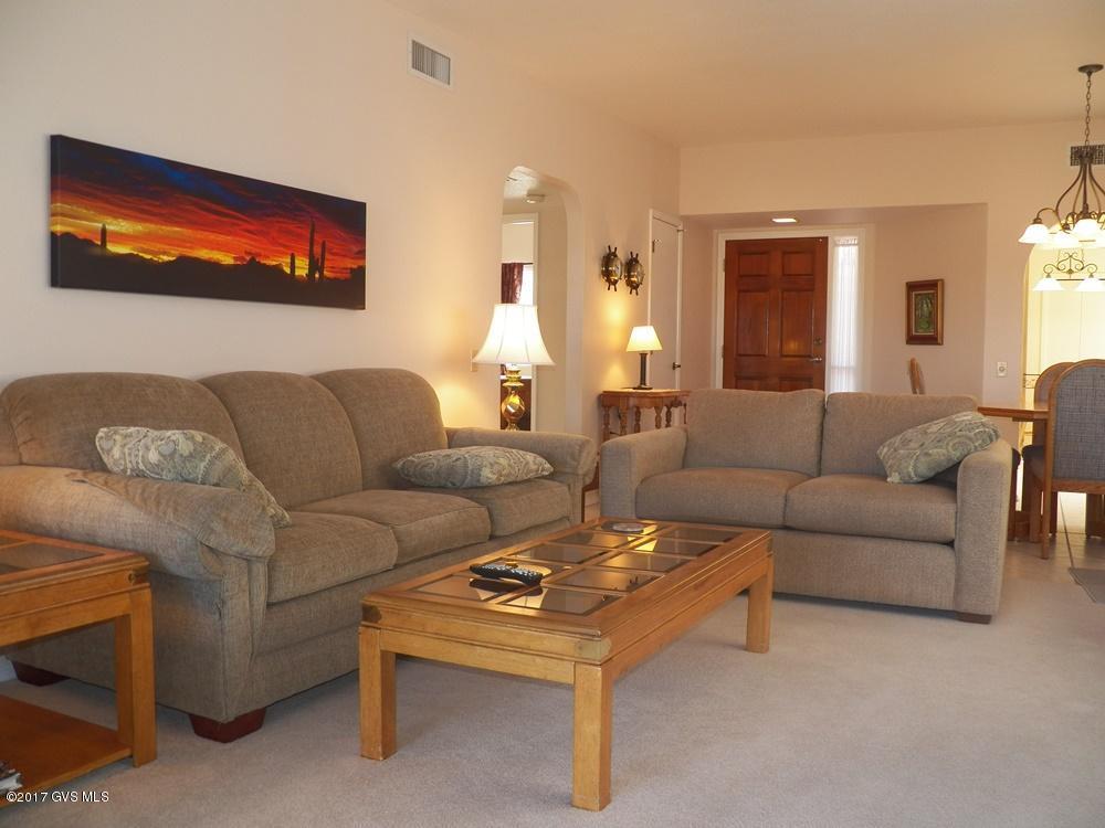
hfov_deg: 58.4
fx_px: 990
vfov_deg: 45.4
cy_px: 414
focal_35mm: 31
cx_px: 552
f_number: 2.8
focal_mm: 5.5
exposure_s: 1/40
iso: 125
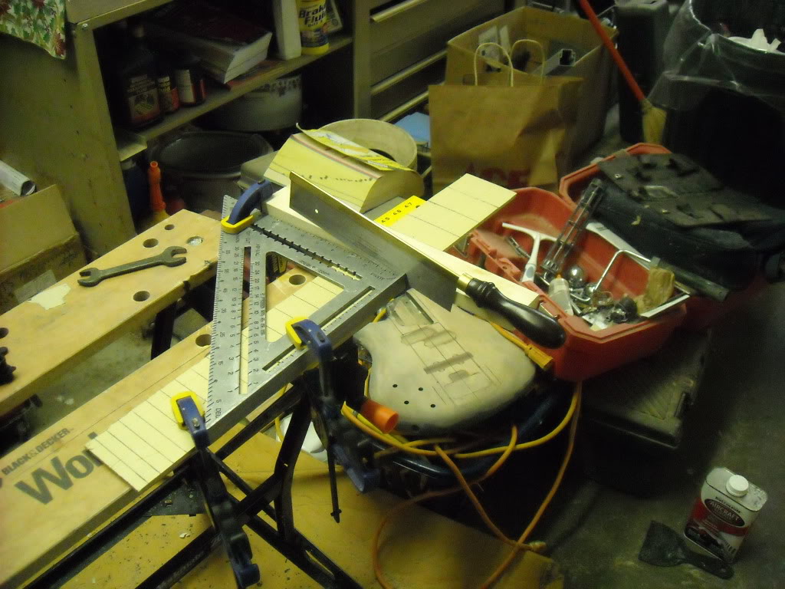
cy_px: 294
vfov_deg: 40.7
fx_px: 794
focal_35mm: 35
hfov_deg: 52.6
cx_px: 392
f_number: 2.8
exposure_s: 1/67
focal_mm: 5.7
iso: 800
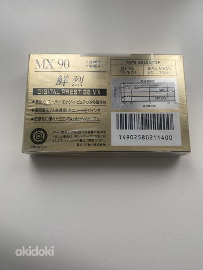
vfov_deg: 67.3
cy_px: 135
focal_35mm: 26
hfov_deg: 53.1
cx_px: 102
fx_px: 203
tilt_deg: -78.6
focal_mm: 4.25
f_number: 1.8
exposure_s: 1/122
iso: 64
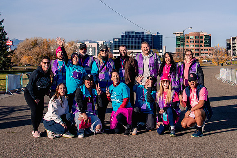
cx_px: 149
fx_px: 392
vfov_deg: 22.5
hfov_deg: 33.5
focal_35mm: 60
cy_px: 36
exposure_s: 1/1000
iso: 800
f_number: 10
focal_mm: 31
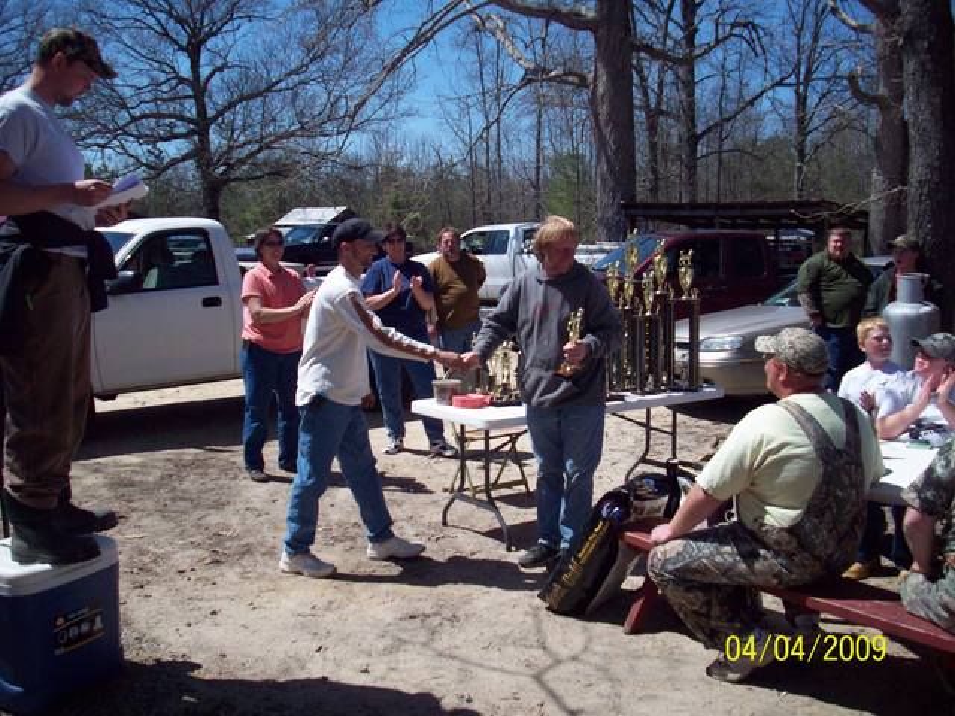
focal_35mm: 37
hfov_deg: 50.1
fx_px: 1021
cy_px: 358
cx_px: 478
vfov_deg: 38.7
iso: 80
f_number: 5.6
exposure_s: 1/427
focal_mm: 6.2
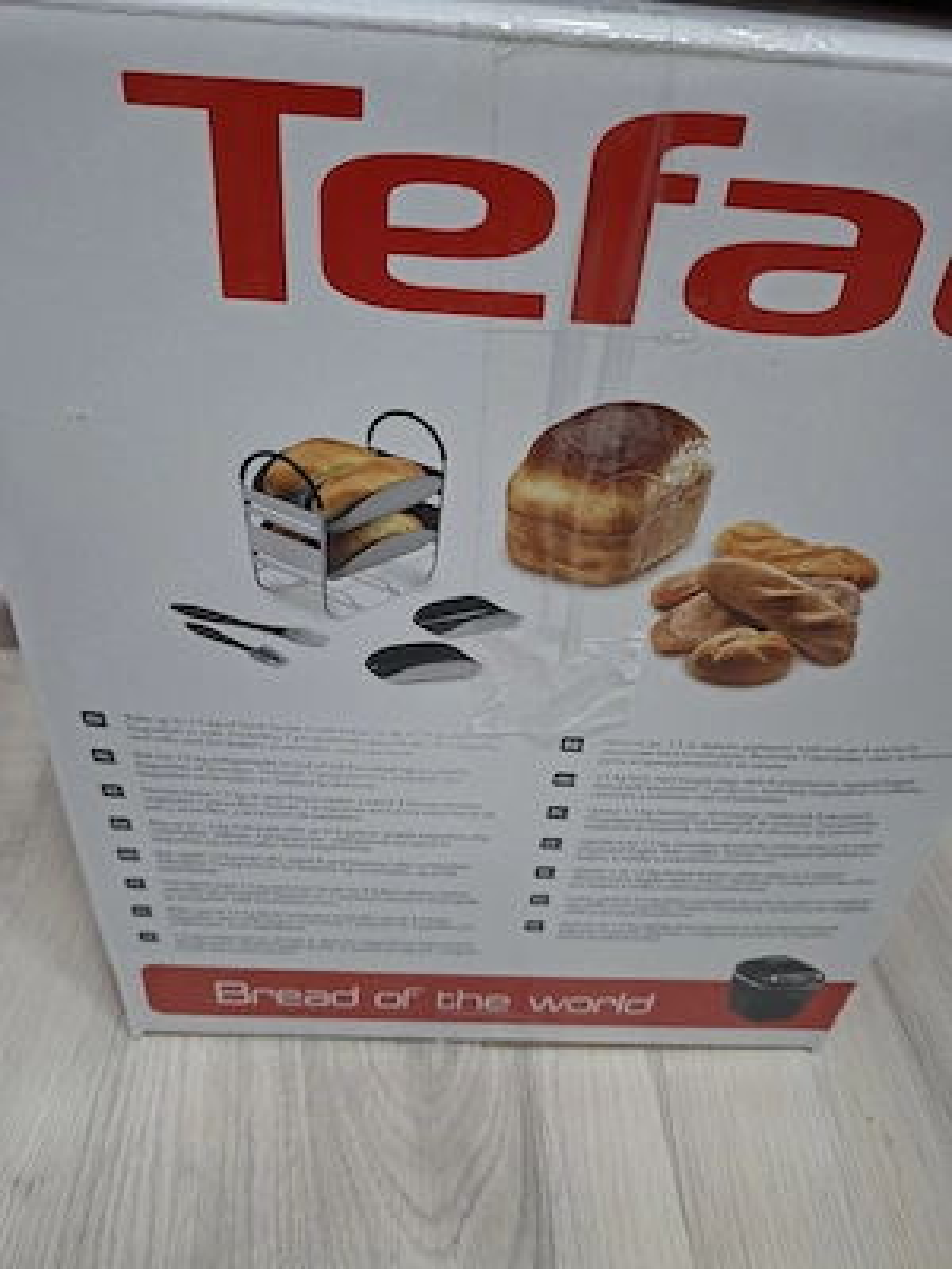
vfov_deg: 73.9
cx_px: 476
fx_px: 843
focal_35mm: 23
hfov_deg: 58.9
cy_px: 634
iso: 200
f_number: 1.8
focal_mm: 5.54
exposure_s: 1/50
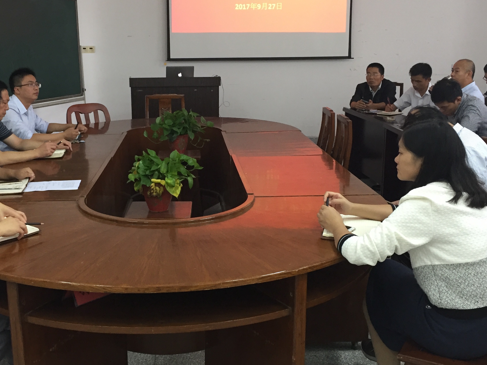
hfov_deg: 43.7
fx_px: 605
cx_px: 210
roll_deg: -1.0
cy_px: 172
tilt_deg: -12.6
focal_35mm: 43
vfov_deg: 33.6
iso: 160
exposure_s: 1/33
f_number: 2.2
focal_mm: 4.15
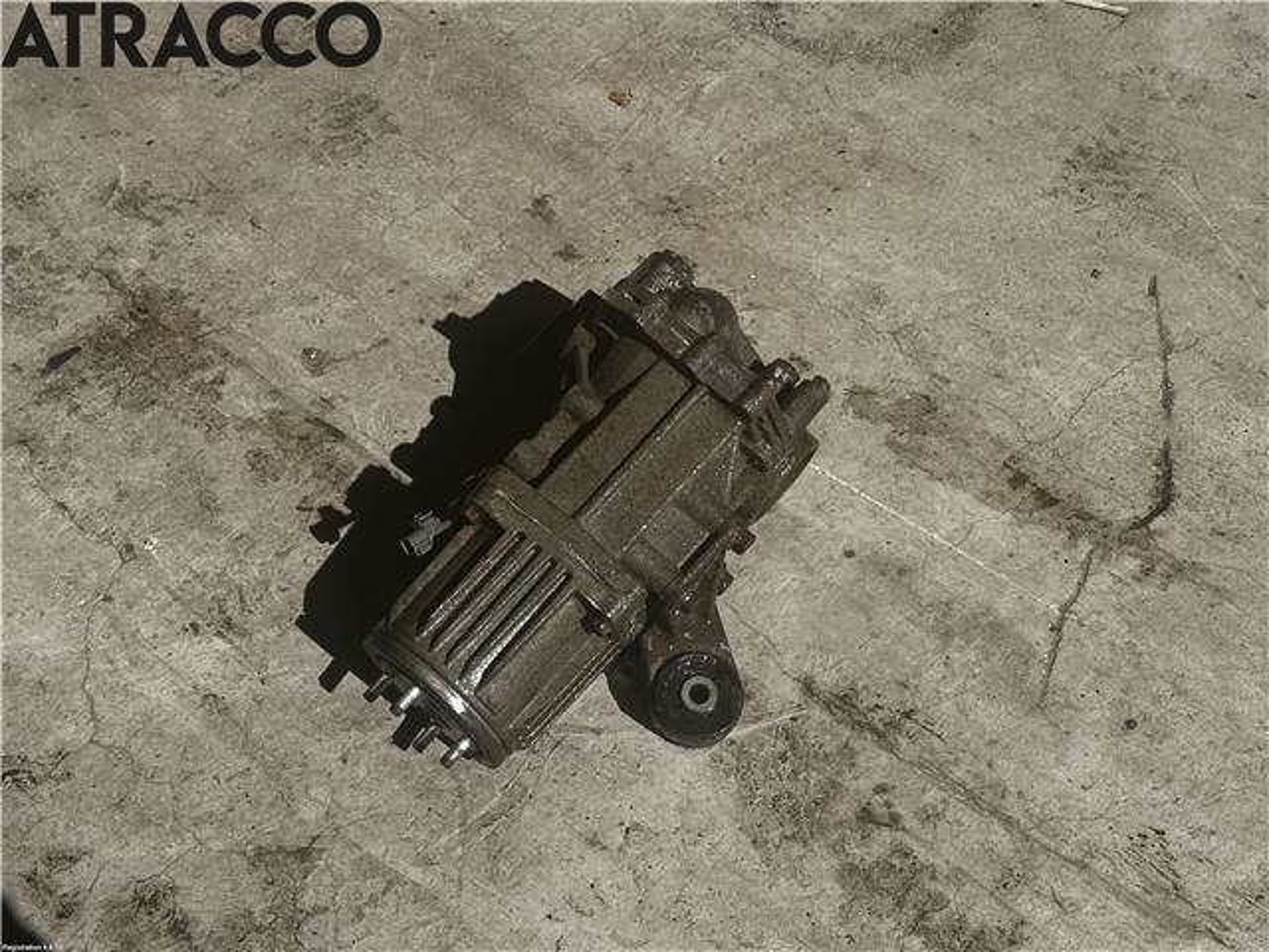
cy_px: 476
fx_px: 1760
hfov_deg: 39.7
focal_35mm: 48
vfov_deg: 30.3
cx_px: 634
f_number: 1.78
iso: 64
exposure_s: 1/4016
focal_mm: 6.86
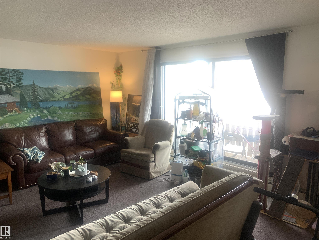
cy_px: 120
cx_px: 160
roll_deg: -0.4
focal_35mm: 26
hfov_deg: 67.3
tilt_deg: -8.1
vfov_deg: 53.1
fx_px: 240
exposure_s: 1/90
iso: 100
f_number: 1.8
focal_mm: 4.25
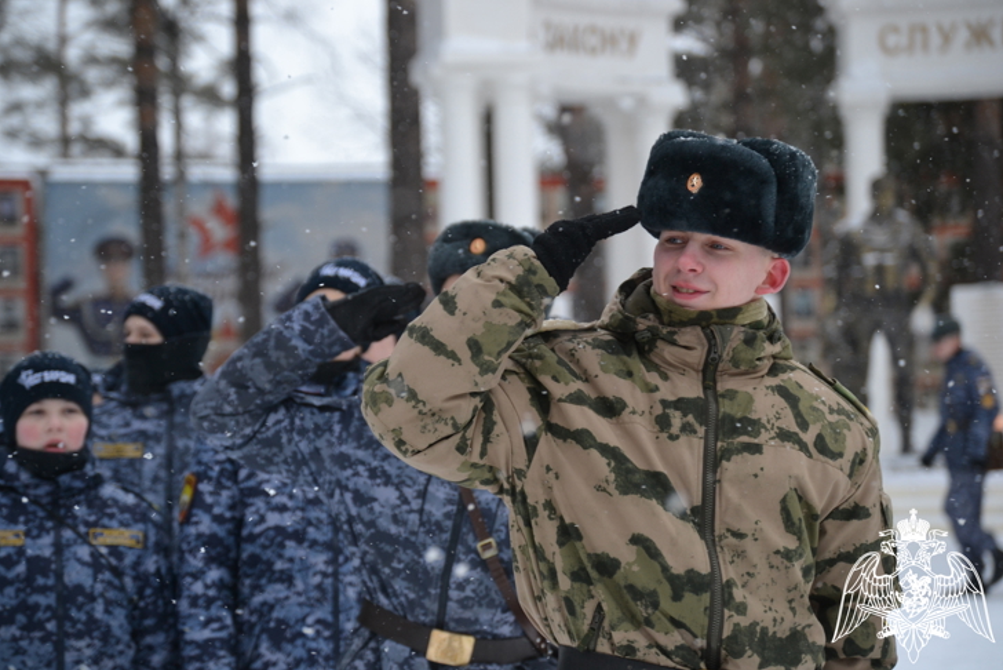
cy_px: 332
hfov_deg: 14.8
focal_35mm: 139
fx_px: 3874
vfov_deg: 9.9
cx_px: 492
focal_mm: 90
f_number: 4.5
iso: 400
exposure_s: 1/320
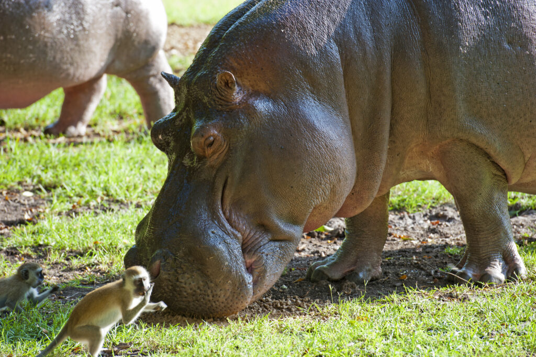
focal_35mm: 200
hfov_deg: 10.3
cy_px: 178
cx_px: 268
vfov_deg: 6.9
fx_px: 2975
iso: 200
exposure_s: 1/80
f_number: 6.3
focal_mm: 200
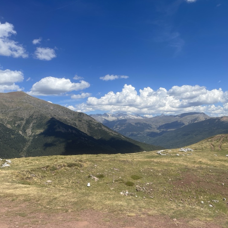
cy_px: 114
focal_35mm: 31
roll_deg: +2.0
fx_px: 231
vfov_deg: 52.5
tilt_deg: +1.2
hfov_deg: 52.4
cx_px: 126
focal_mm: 5.1
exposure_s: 1/6579
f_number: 1.6
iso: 50
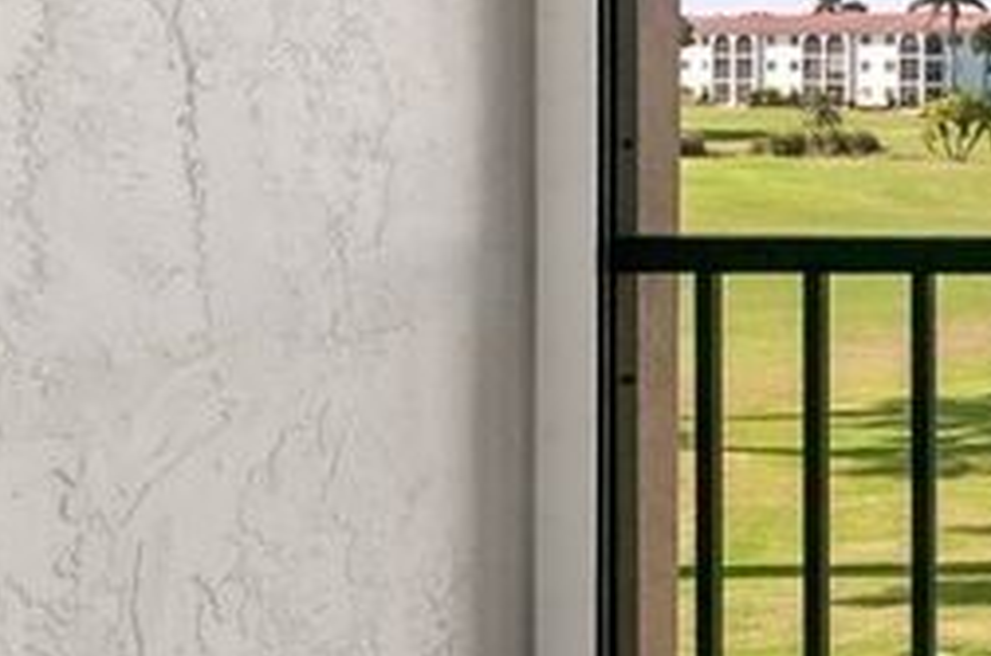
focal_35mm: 61
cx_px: 1774
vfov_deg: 22.0
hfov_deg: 21.6
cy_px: 185
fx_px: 1676
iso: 200
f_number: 8
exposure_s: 1/30
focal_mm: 10
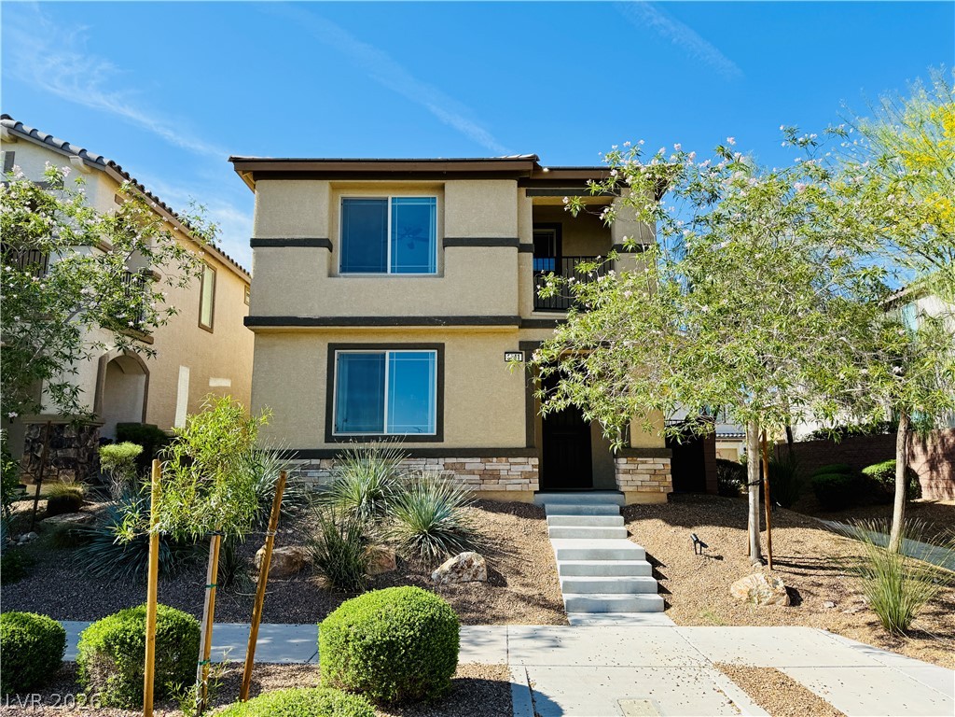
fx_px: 662
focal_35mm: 24
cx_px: 478
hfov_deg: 71.6
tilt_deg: +9.8
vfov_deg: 56.8
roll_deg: +0.2
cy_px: 358
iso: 80
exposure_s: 1/2611
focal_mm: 6.76
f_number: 1.78
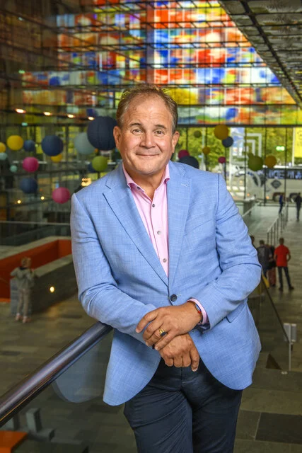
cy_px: 226
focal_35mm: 44
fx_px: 553
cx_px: 151
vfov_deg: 44.5
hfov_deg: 30.5
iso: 640
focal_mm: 44
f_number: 5.6
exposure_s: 1/125
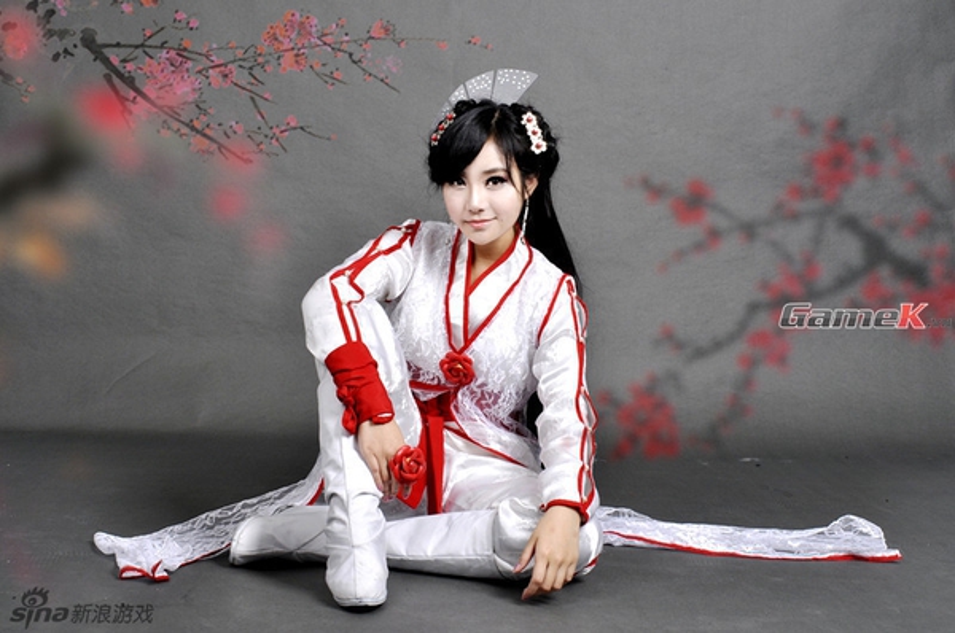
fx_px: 1390
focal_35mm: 52
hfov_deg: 37.9
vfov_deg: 25.7
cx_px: 478
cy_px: 316
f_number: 13
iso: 200
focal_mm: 35
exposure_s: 1/125
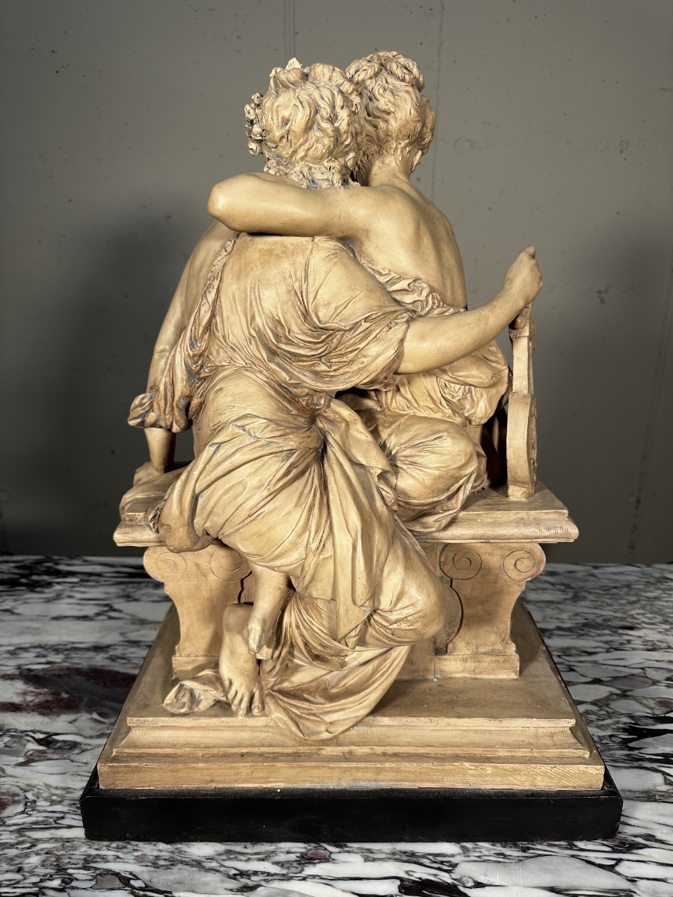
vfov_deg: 71.6
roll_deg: +0.0
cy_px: 448
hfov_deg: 56.8
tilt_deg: -17.1
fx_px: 622
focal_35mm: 24
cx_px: 336
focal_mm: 6.86
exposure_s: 1/100
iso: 80
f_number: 1.78
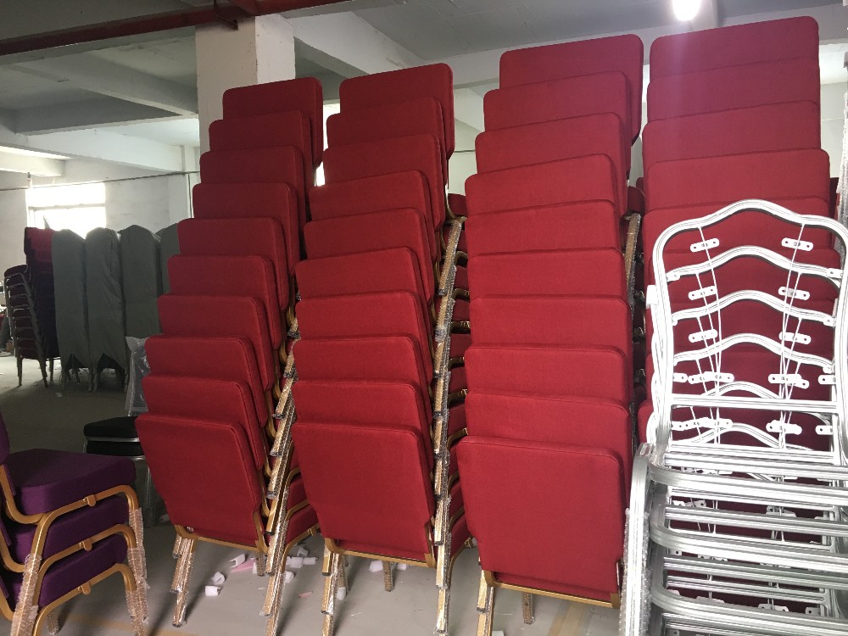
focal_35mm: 29
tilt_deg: -4.2
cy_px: 318
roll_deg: +1.2
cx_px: 424
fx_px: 710
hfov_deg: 61.7
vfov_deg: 48.2
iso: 100
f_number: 2.2
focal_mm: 4.15
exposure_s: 1/33
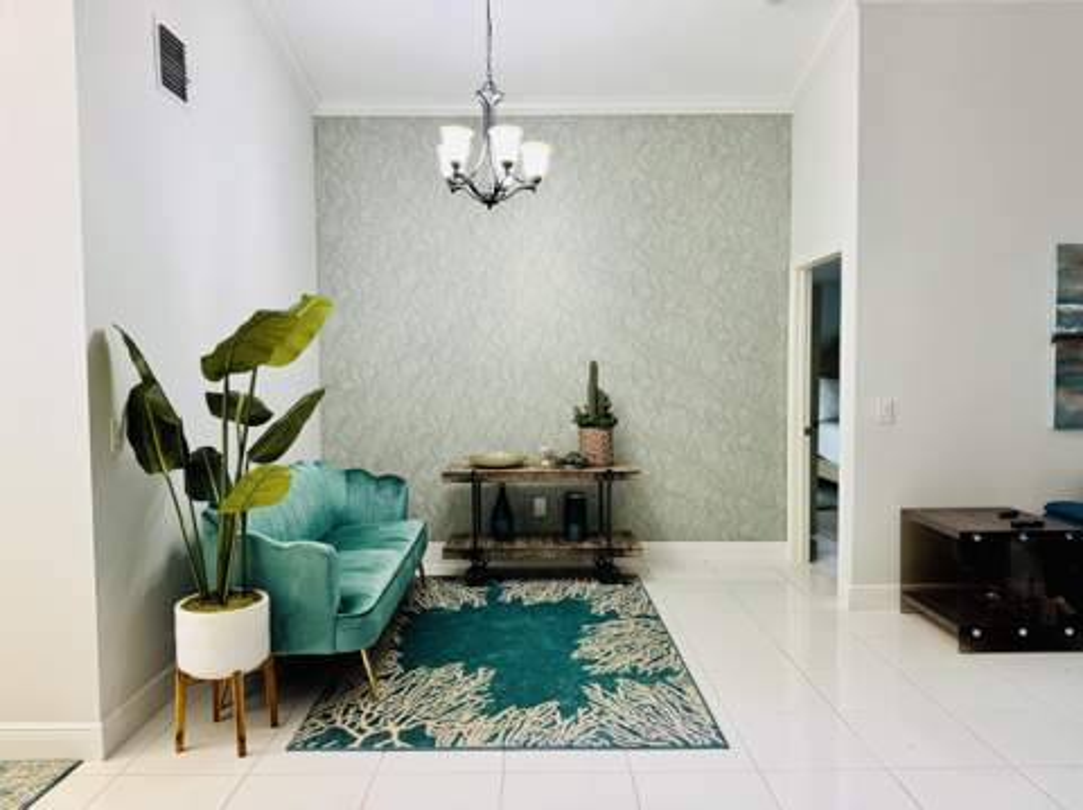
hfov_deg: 71.7
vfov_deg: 56.7
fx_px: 750
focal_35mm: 24
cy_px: 405
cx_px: 542
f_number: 1.78
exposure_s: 1/60
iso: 200
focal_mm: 6.76
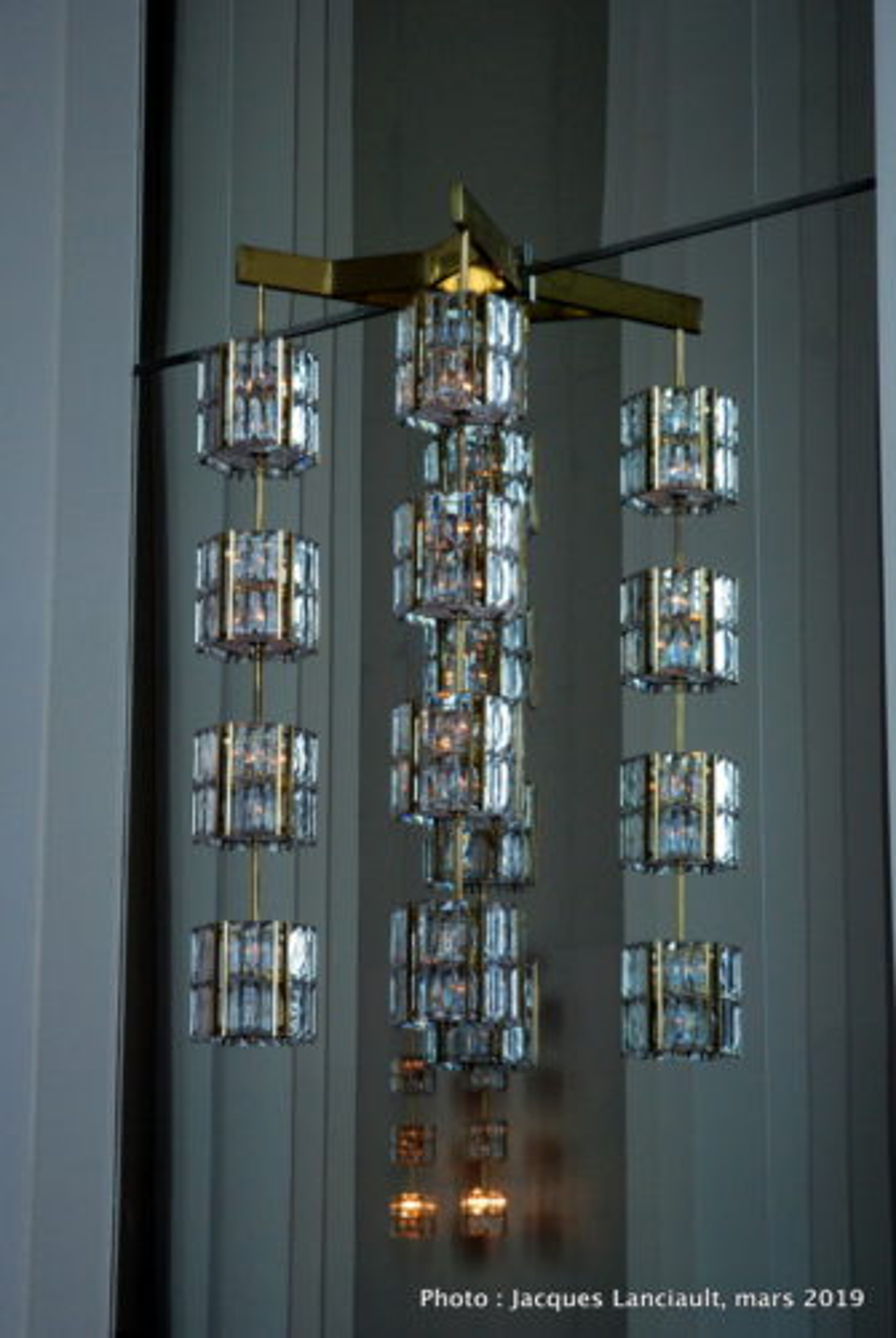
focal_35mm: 78
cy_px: 669
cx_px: 448
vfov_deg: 26.0
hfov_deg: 17.6
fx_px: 2902
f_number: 4.5
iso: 1000
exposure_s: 1/80
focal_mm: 52
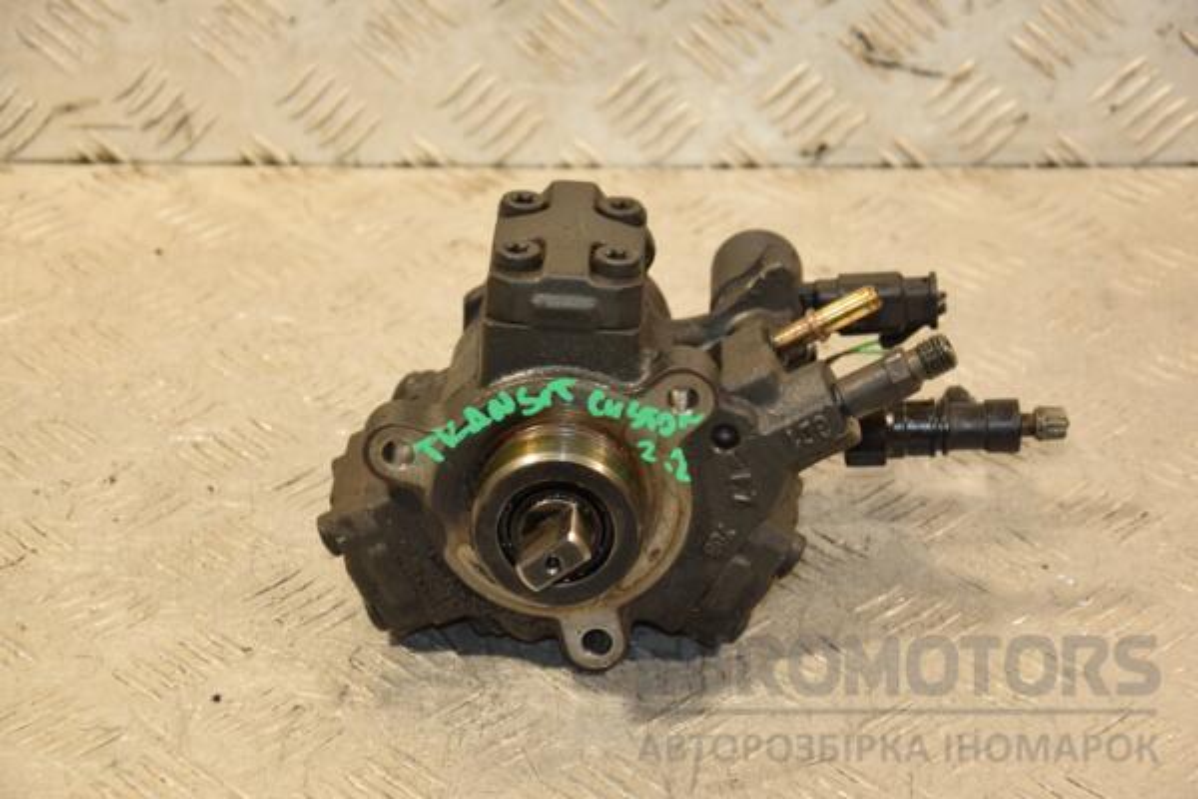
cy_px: 400
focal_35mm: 99
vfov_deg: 13.8
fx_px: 3294
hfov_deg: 20.6
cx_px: 599
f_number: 5.3
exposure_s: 1/100
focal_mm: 66
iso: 800
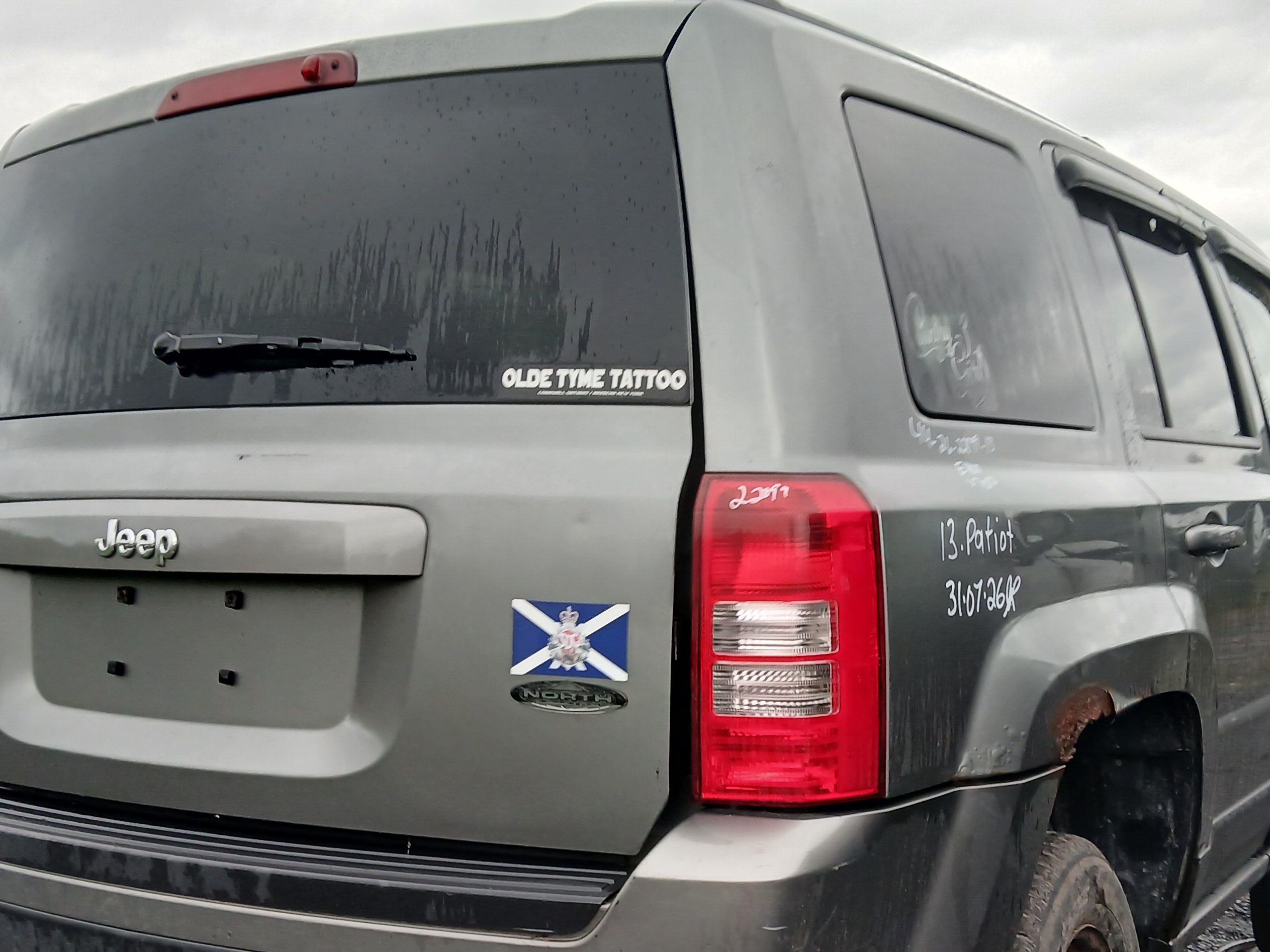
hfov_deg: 44.7
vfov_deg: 33.6
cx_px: 735
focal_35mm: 42
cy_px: 718
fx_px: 1541
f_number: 1.8
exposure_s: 1/60
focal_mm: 3.98
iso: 100
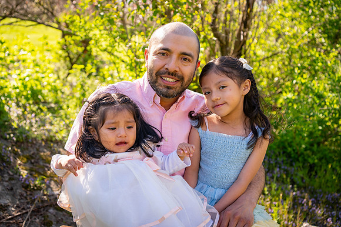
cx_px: 170
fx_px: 454
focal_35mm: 48
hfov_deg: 41.1
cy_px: 114
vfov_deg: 28.0
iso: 200
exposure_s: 1/400
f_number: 4
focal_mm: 48
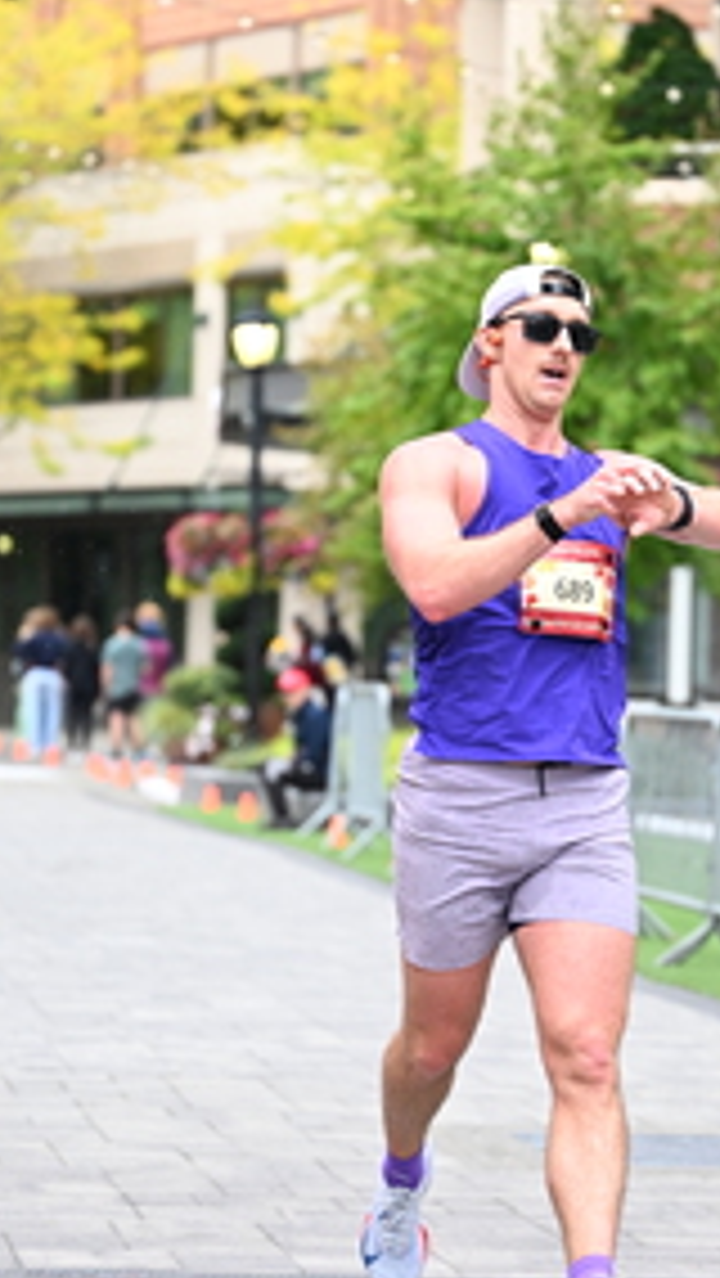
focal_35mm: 158
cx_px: 470
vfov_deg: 13.6
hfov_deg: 7.7
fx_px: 5356
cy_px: 621
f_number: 2.8
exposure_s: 1/1600
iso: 1250
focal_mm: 78
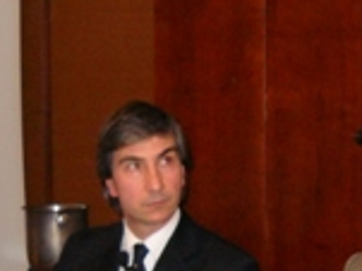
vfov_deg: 12.1
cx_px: 475
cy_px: 221
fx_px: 1275
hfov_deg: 15.4
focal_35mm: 122
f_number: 3.1
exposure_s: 1/30
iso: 400
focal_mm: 6.72
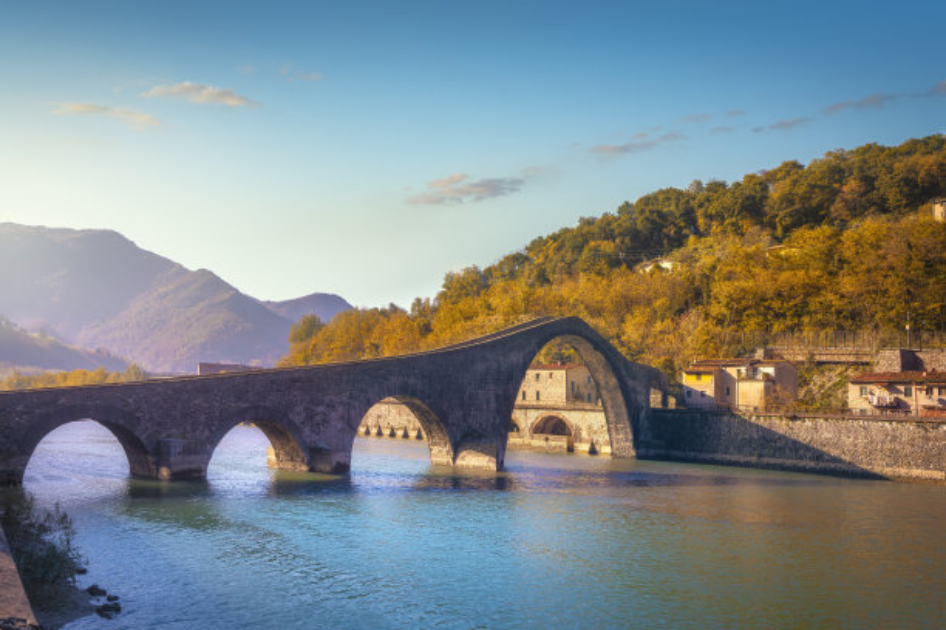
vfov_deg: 43.6
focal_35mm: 30
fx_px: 788
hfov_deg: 61.9
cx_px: 473
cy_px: 315
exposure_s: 1/160
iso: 100
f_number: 7.1
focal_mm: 30
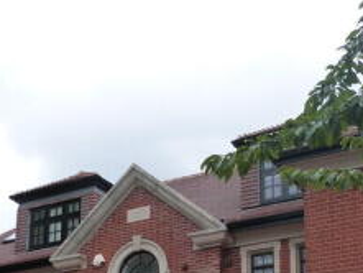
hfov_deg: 29.4
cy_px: 325
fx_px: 692
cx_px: 188
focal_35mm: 66
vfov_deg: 20.8
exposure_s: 1/200
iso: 160
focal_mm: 4.5
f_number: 4
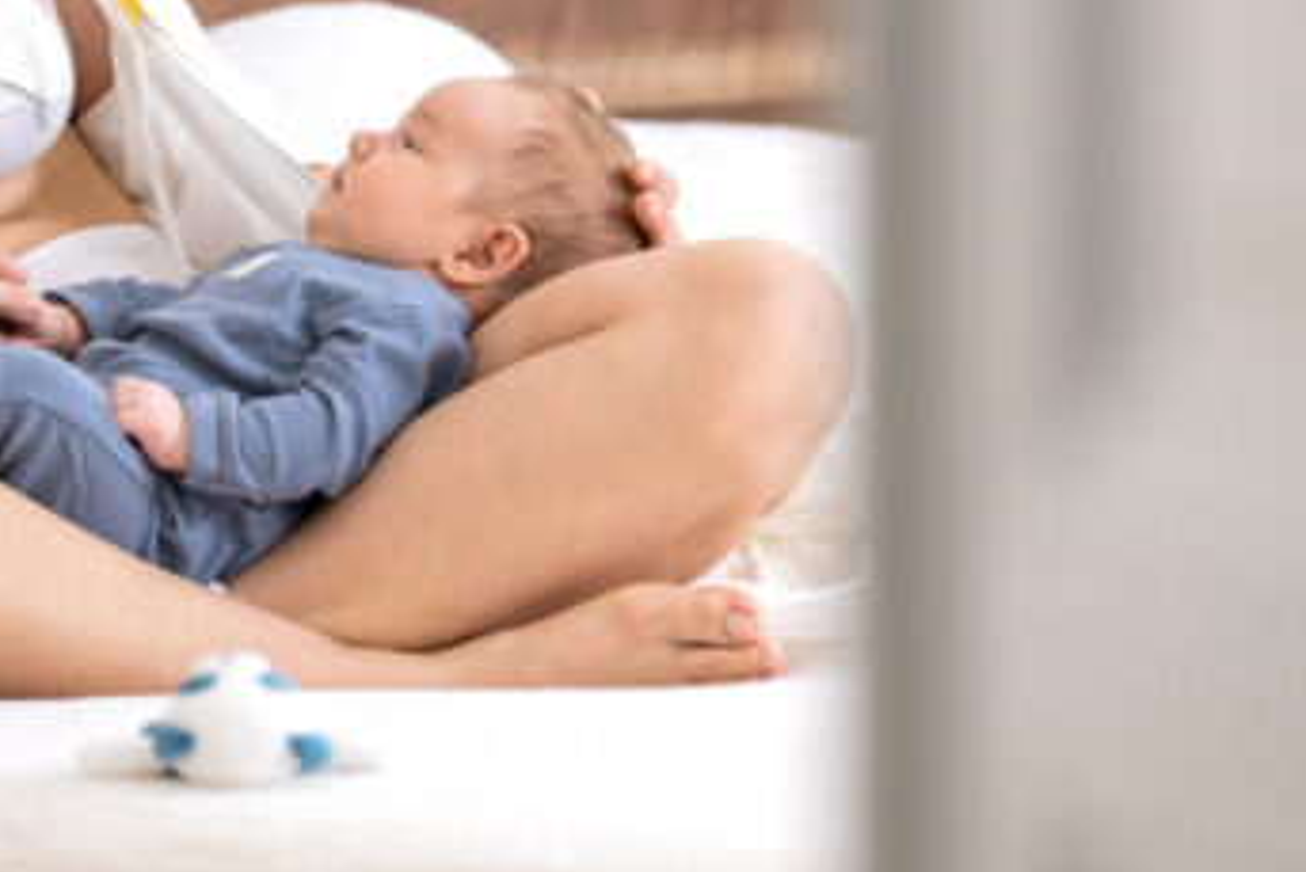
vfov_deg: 3.4
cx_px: 179
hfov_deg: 5.1
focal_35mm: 403
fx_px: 14625
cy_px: 261
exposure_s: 1/125
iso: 160
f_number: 2.2
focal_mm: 135
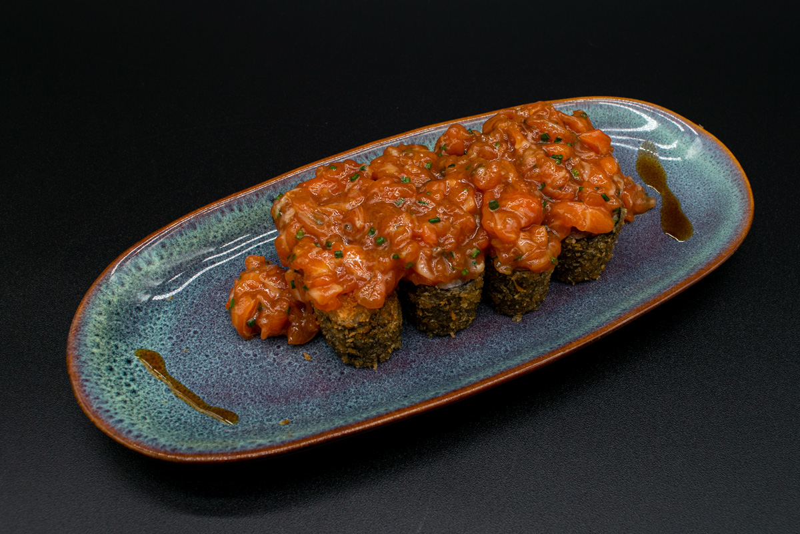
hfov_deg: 61.9
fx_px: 667
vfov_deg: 43.6
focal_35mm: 30
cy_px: 267
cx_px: 400
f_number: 8
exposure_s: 1/60
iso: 100
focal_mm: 20
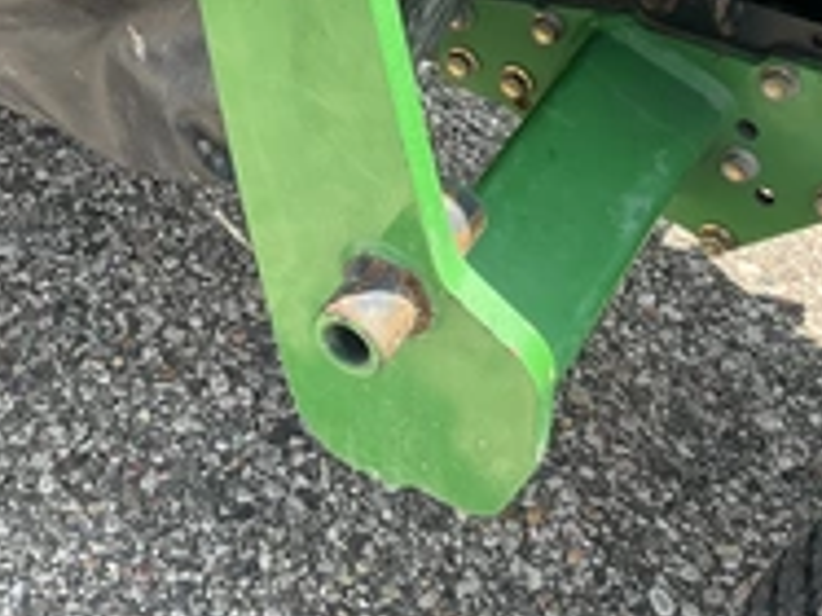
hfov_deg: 31.2
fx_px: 1471
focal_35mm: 62
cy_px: -31
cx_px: 387
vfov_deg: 22.5
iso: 25
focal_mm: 3
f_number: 1.8
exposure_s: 1/292
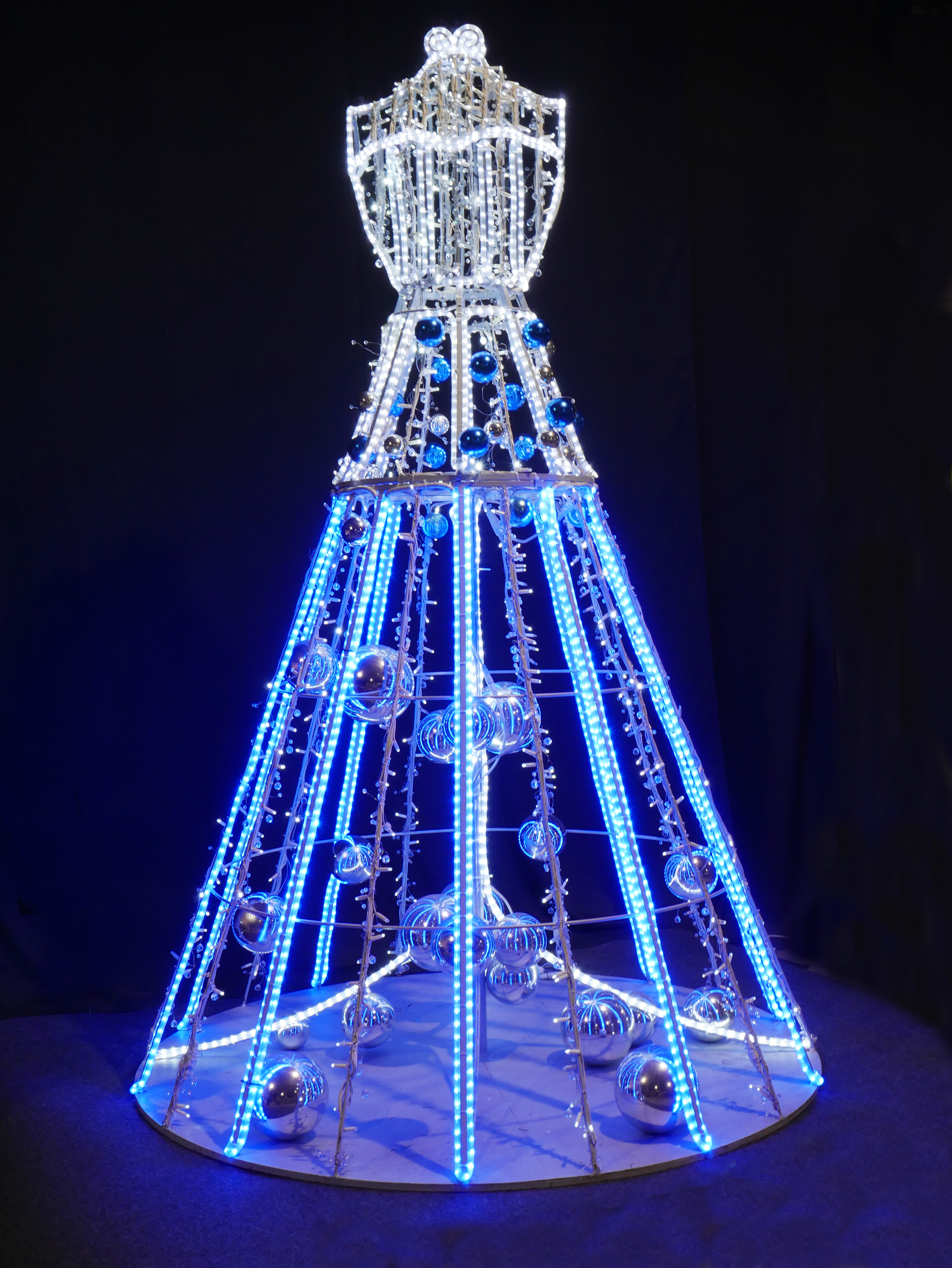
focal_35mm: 42
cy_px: 634
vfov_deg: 44.8
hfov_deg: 34.4
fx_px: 1539
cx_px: 476
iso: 400
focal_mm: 21
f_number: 13
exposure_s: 1/8
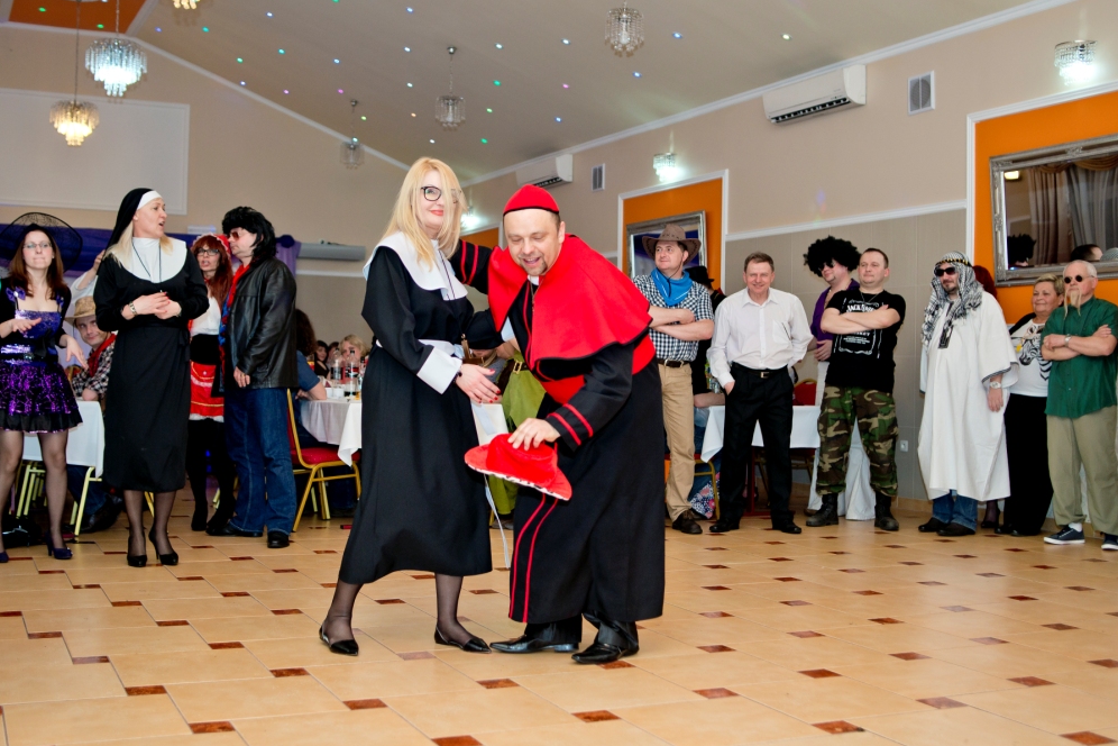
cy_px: 366
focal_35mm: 36
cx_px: 570
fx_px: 1118
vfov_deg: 36.9
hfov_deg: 53.1
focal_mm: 35
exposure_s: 1/320
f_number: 2.8
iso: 320
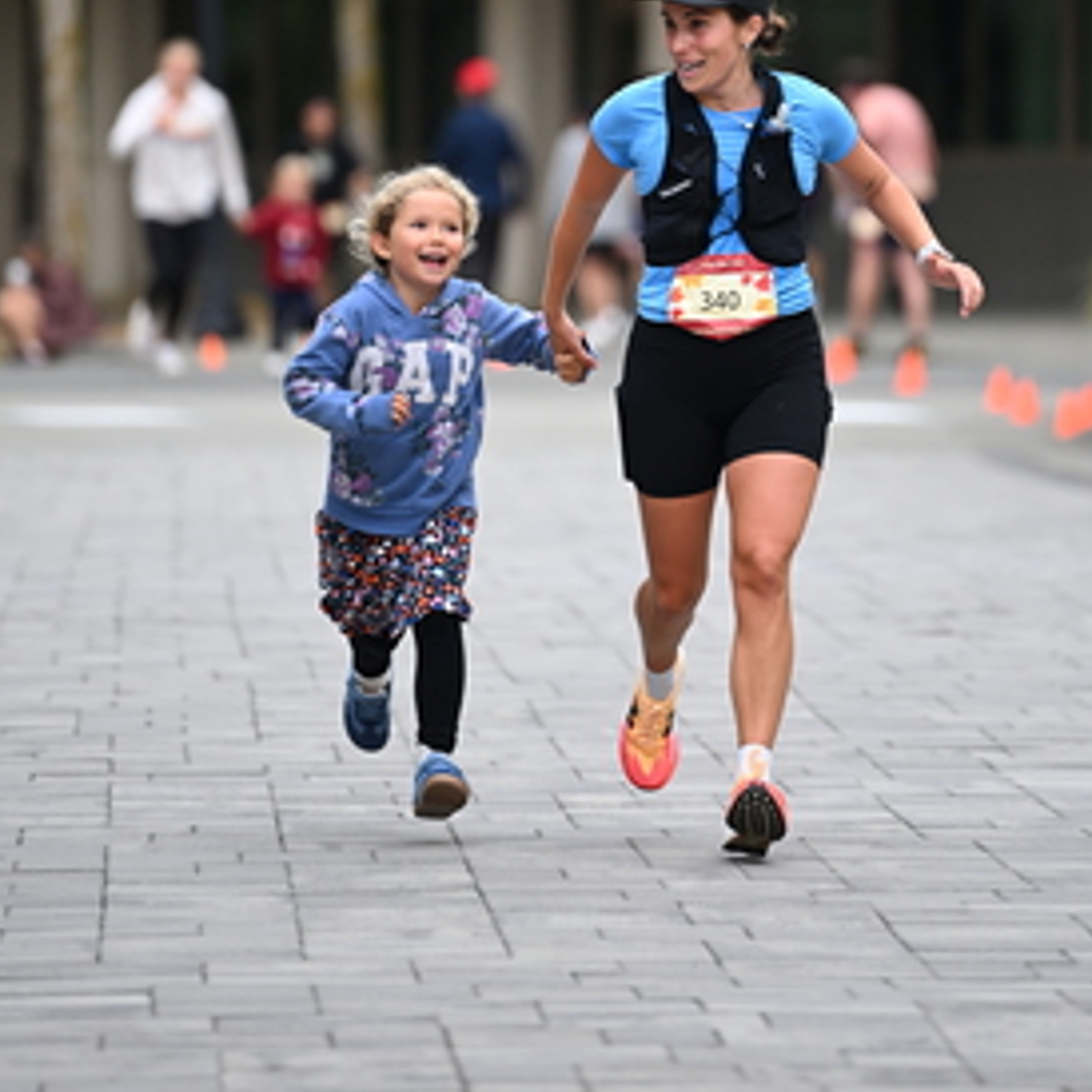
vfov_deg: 5.1
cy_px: 187
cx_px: 600
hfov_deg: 5.1
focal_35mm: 341
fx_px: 12170
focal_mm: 200
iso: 640
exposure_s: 1/2000
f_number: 2.8
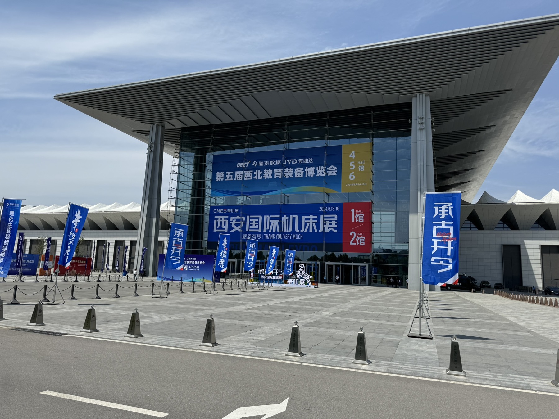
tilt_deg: +8.8
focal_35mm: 24
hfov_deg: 71.6
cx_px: 280
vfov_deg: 56.8
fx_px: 388
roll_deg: -1.9
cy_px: 210
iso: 80
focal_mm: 6.76
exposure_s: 1/6410
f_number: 1.78
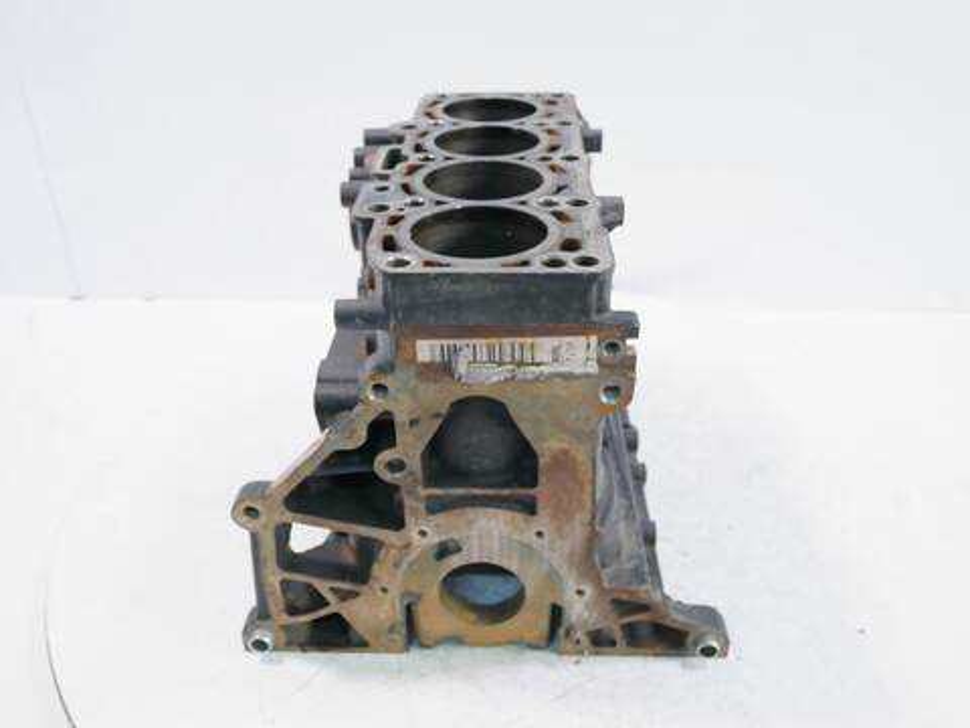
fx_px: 897
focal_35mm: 32
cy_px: 364
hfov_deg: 56.8
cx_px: 485
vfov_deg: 44.2
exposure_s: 1/60
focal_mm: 16
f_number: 3.9
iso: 400
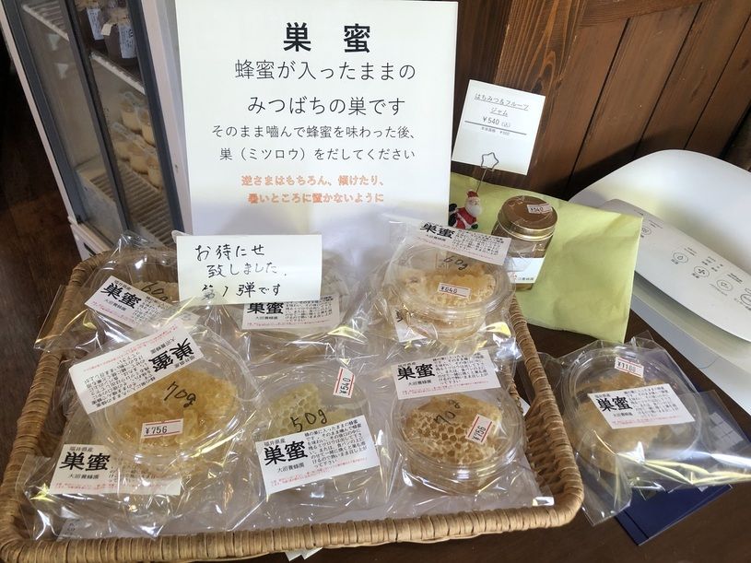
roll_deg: -6.0
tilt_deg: -44.4
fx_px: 607
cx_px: 376
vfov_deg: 49.7
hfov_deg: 63.5
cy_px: 282
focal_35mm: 28
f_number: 1.8
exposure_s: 1/40
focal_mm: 3.99
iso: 25
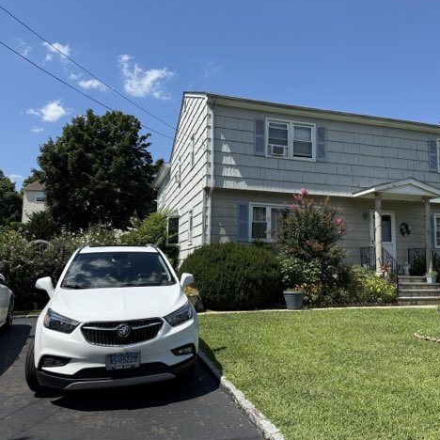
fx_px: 417
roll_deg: -0.9
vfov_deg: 55.6
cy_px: 220
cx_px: 256
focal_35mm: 29
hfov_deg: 55.4
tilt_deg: +6.6
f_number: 1.78
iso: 100
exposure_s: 1/4975
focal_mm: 6.76
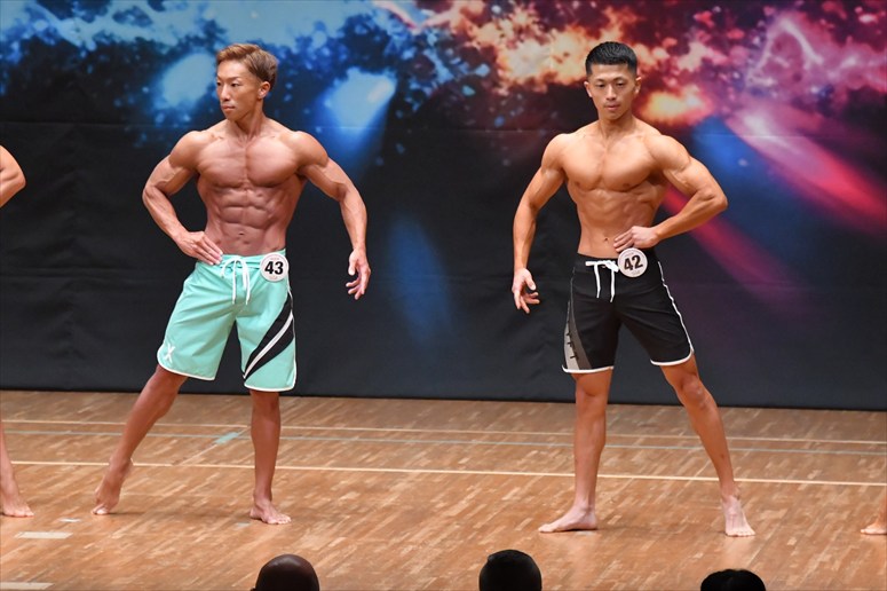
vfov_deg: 5.1
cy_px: 296
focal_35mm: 270
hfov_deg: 7.6
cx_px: 444
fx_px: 6649
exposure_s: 1/400
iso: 8000
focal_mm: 180
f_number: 5.6
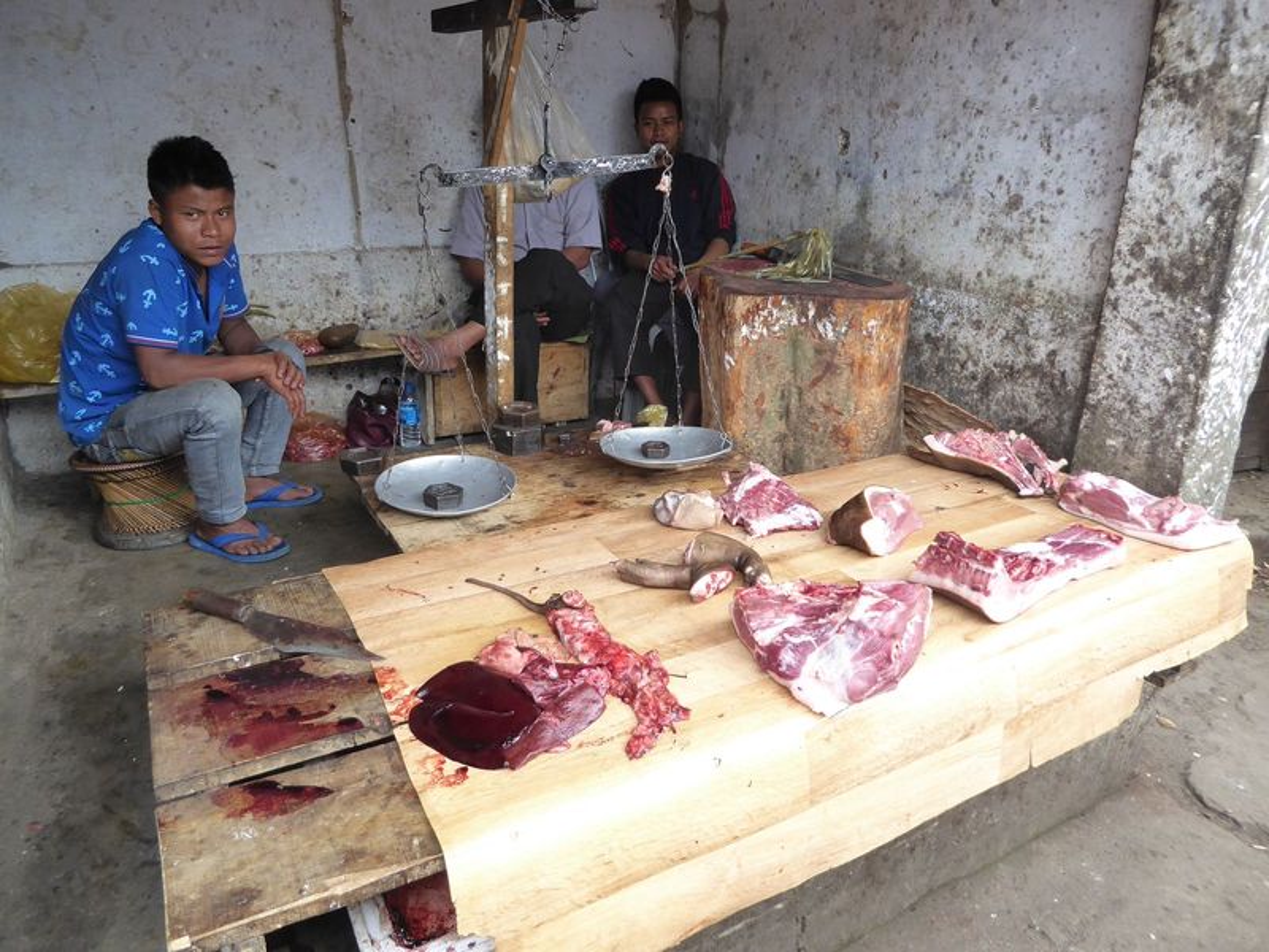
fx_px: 916
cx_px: 634
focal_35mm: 25
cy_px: 476
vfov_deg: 54.9
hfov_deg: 69.4
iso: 160
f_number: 3.3
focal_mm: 4.3
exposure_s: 1/60
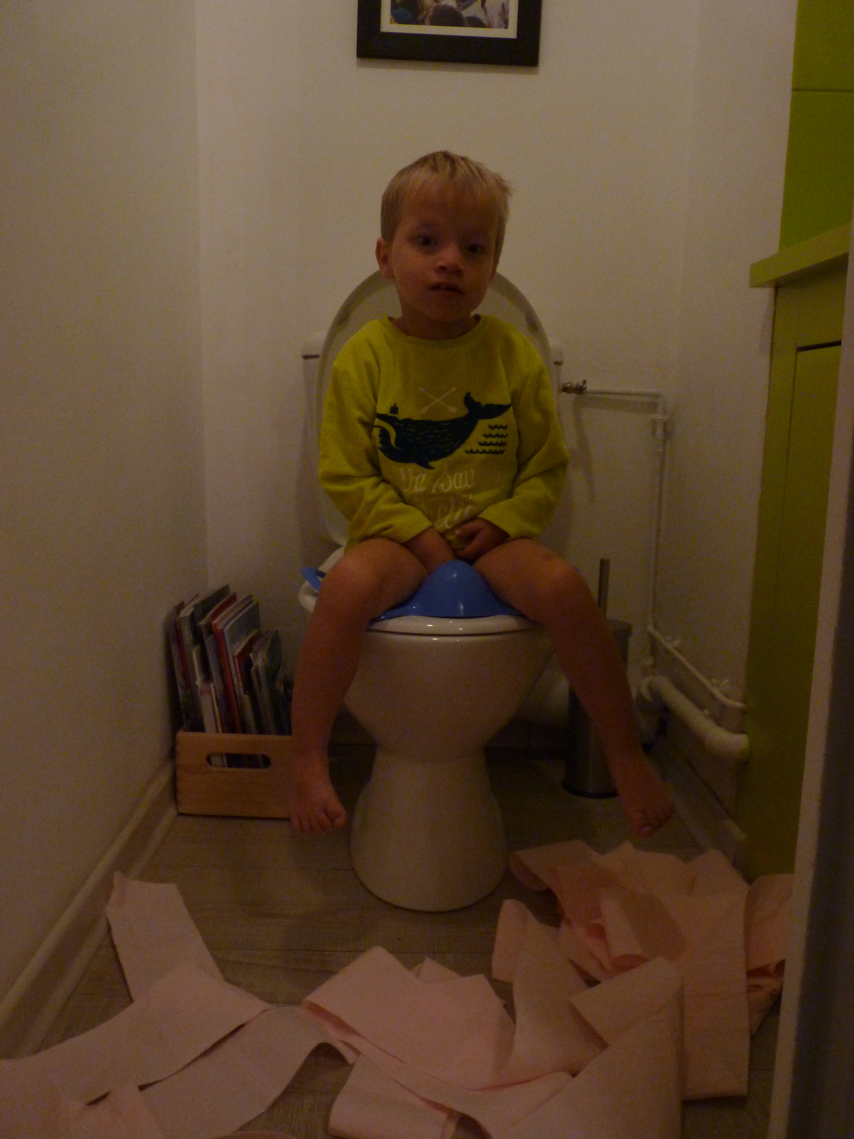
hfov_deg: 51.4
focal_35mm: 27
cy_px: 570
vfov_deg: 65.3
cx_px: 427
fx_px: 888
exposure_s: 1/30
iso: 400
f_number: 3.2
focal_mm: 4.8
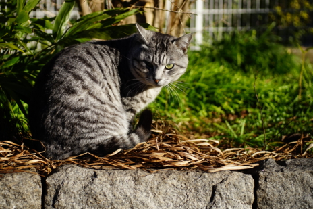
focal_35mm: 69
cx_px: 142
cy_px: 77
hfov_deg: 29.2
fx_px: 600
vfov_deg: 19.7
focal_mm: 50
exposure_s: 1/800
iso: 100
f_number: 2.8
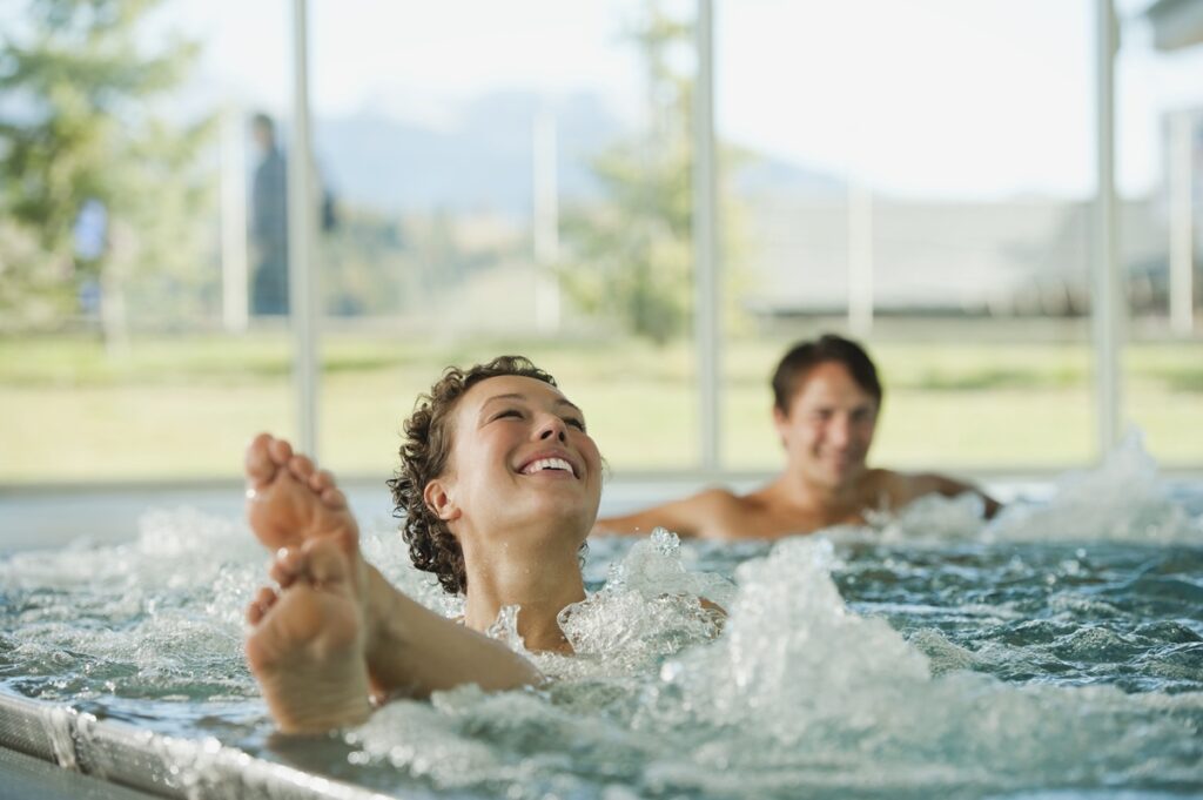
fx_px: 4508
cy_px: 400
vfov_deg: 10.1
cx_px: 602
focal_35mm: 135
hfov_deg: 15.2
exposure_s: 1/250
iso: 200
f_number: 4.8
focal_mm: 135
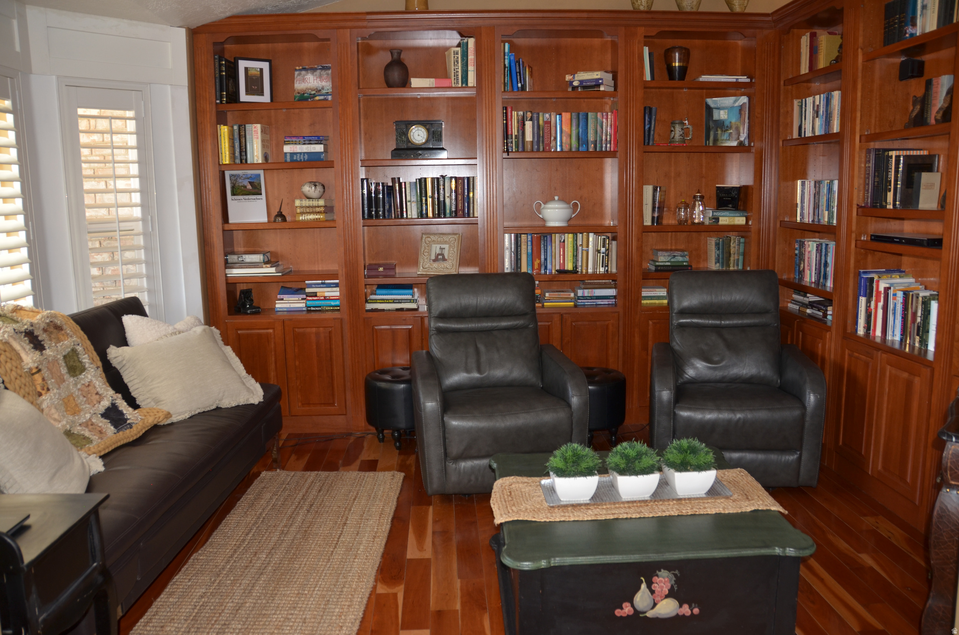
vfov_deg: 47.7
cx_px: 480
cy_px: 318
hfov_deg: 67.5
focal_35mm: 27
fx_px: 718
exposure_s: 1/30
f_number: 3.5
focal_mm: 18
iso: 200
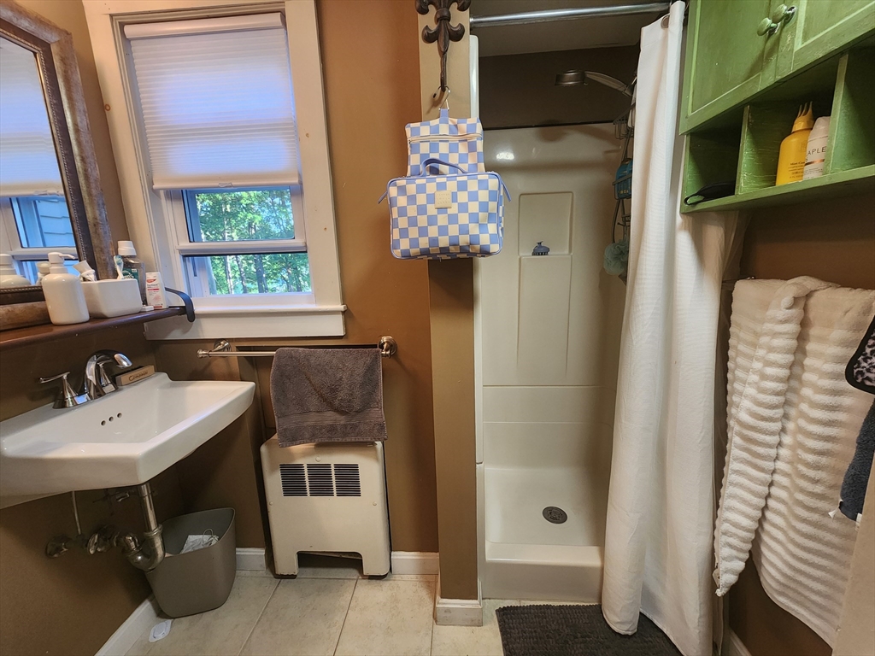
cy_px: 328
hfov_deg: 106.2
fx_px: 329
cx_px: 438
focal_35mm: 13
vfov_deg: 89.9
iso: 250
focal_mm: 2.2
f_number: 2.2
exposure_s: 1/60
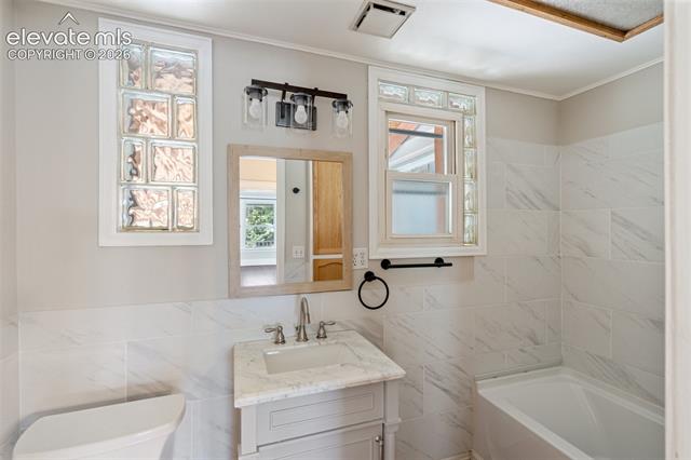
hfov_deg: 96.8
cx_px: 346
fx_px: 307
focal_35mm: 16
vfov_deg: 73.7
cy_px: 230
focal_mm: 16
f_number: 10
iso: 640
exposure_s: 1/4
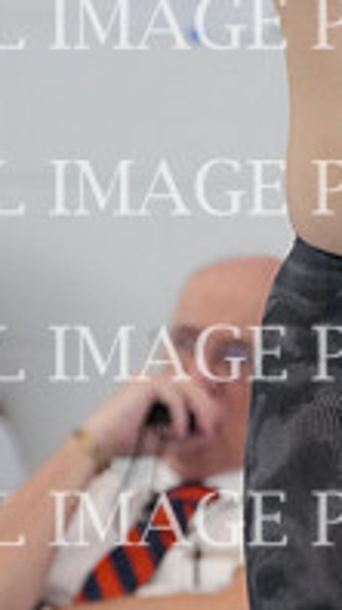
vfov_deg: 2.3
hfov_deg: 1.3
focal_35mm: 921
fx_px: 14886
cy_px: 105
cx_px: 291
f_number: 4
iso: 5000
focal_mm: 200
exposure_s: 1/1250
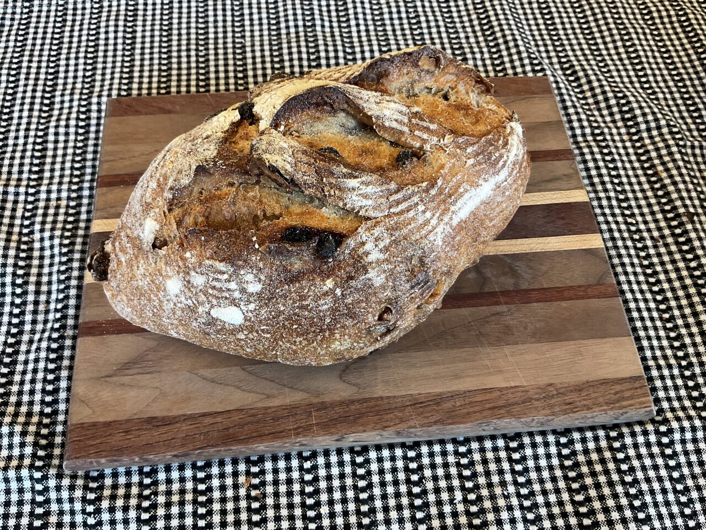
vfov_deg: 48.2
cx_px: 353
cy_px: 265
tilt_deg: -62.5
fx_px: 591
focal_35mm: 29
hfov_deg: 61.7
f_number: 1.8
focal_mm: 3
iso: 64
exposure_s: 1/60
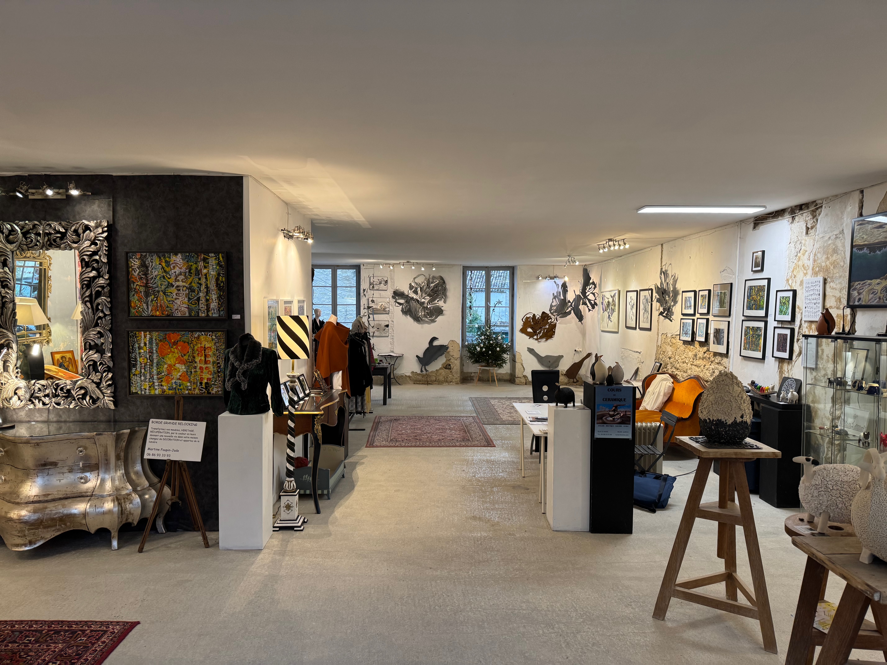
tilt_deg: -2.2
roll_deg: +0.5
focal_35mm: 24
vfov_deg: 56.8
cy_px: 332
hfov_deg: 71.6
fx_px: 615
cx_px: 444
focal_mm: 6.76
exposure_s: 1/100
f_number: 1.78
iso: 200
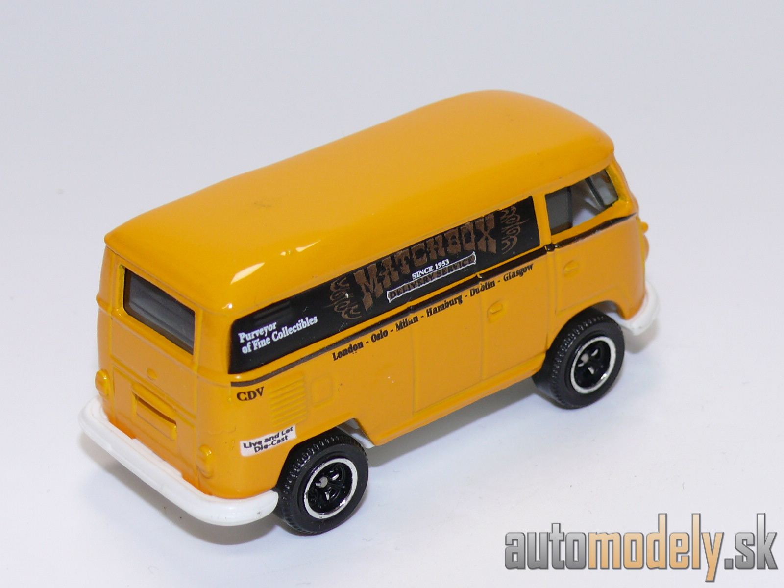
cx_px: 392
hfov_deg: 19.3
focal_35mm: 102
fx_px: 2310
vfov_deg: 14.5
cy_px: 294
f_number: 4
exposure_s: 1/30
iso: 100
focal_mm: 13.3
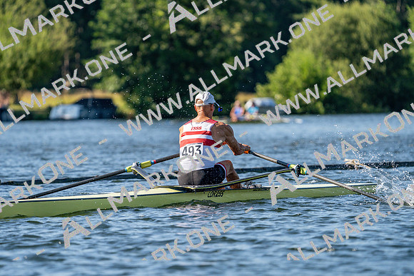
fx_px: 4267
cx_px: 207
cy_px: 138
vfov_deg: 3.7
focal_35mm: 371
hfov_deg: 5.6
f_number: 6.3
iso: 400
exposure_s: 1/1600
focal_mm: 371
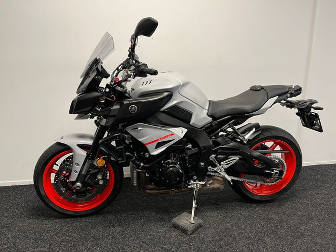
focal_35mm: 26
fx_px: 252
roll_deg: -0.5
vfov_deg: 53.1
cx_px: 168
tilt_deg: -12.2
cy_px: 126
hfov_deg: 67.3
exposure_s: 1/50
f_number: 1.6
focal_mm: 5.1
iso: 100
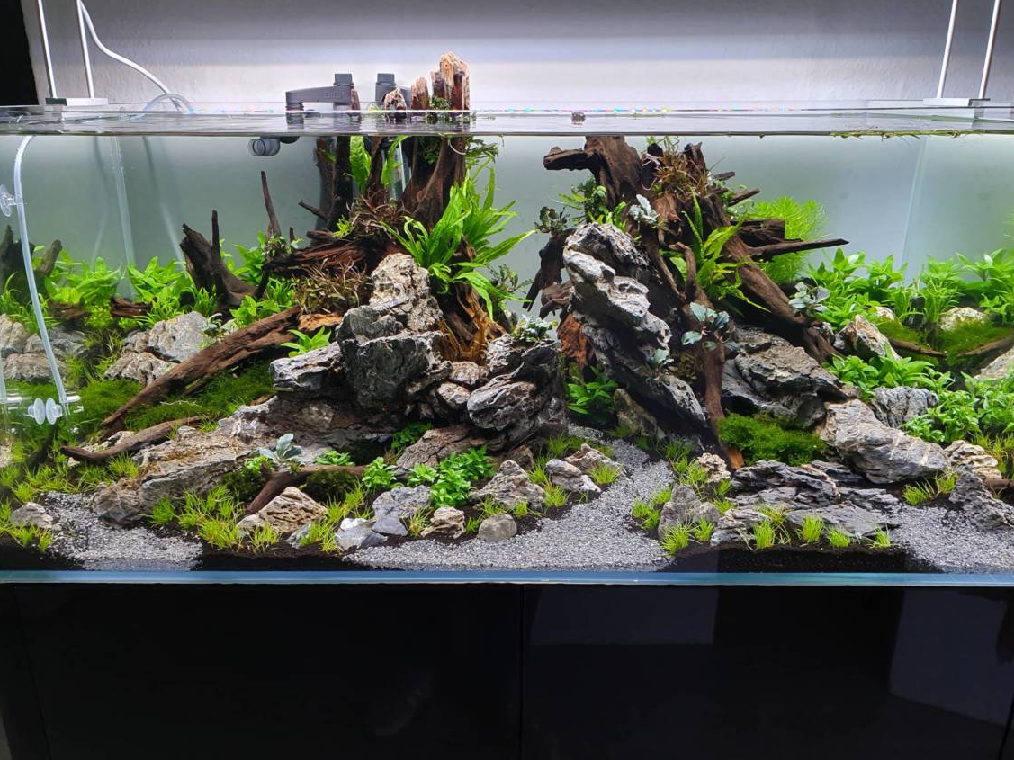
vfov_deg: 51.3
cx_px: 492
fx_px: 791
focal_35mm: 27
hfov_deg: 65.3
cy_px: 392
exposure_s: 1/120
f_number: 2.4
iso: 100
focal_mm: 4.32
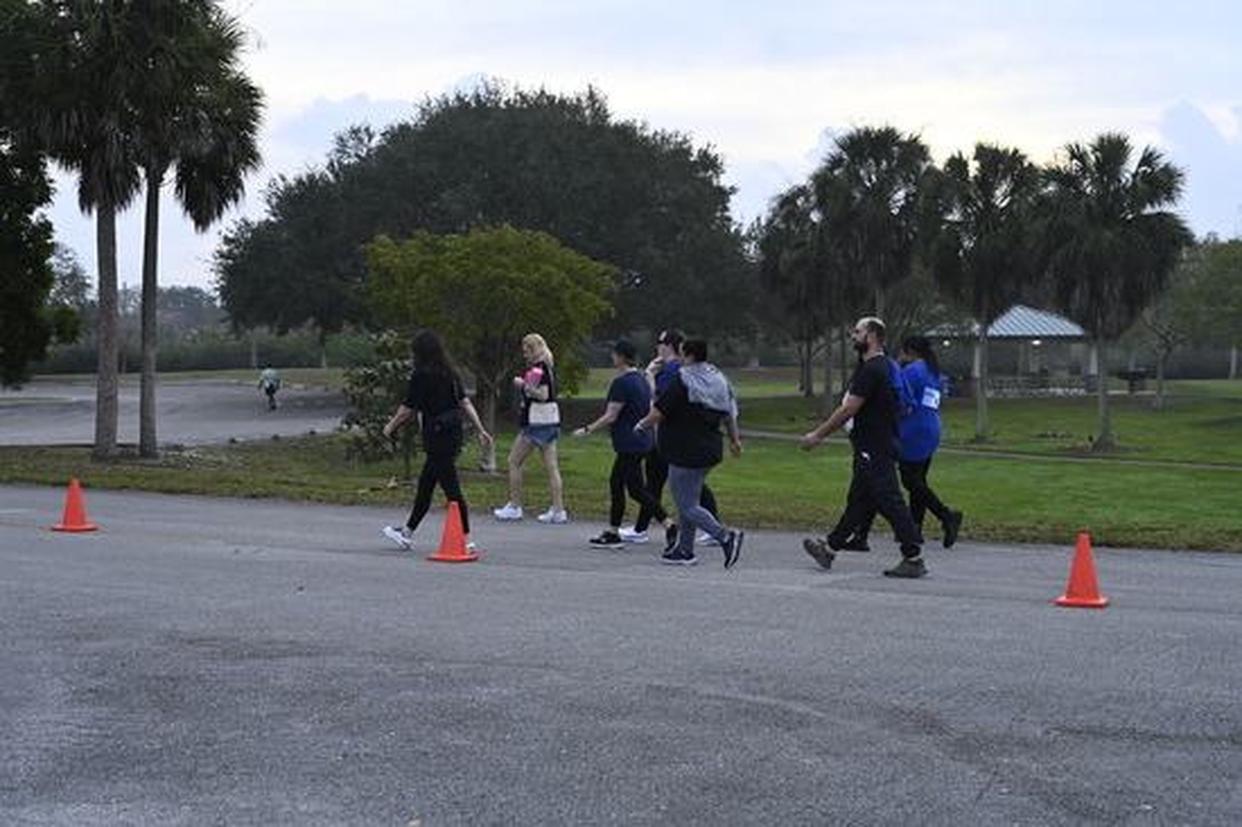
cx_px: 621
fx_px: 1793
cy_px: 414
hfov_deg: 38.2
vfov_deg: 26.0
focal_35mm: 52
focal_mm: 52
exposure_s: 1/1600
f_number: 4
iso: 1800
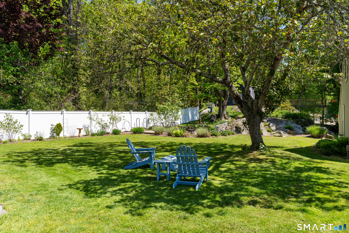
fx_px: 252
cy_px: 116
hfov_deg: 69.4
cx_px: 174
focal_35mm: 26
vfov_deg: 49.6
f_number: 8
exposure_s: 1/320
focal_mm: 26
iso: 320
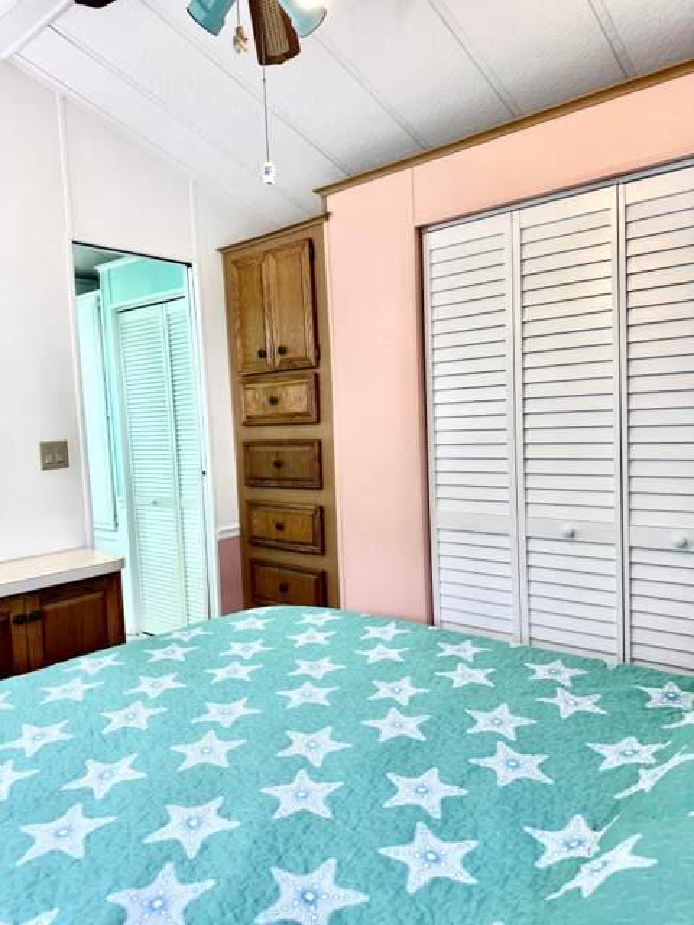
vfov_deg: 71.6
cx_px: 347
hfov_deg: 56.8
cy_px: 462
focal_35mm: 24
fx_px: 642
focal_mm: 6.76
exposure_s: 1/120
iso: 125
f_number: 1.78
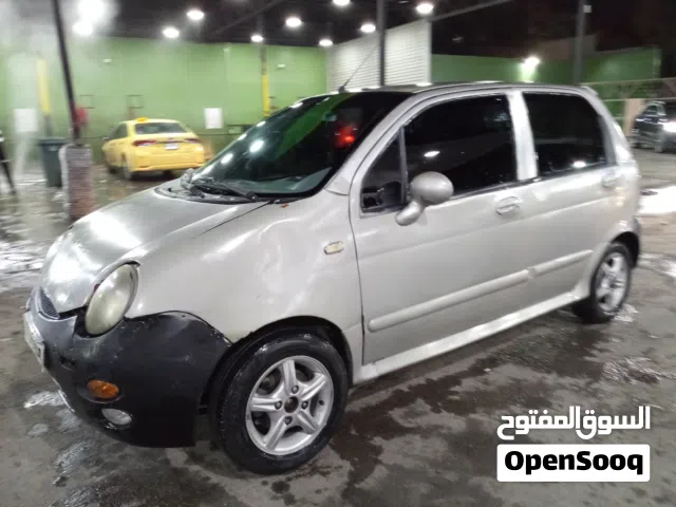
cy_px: 254
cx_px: 338
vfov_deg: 53.1
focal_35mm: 26
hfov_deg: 67.3
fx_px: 508
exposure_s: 1/25
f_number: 1.85
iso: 759
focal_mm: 3.64
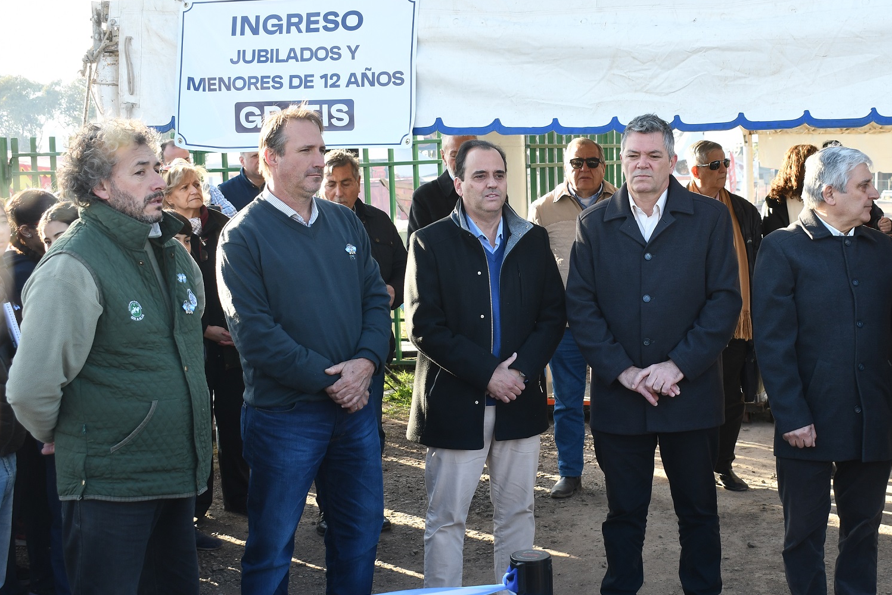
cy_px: 312
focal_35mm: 56
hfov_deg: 35.4
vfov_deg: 24.2
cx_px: 572
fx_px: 1387
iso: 250
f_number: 6.3
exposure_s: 1/160
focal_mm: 29
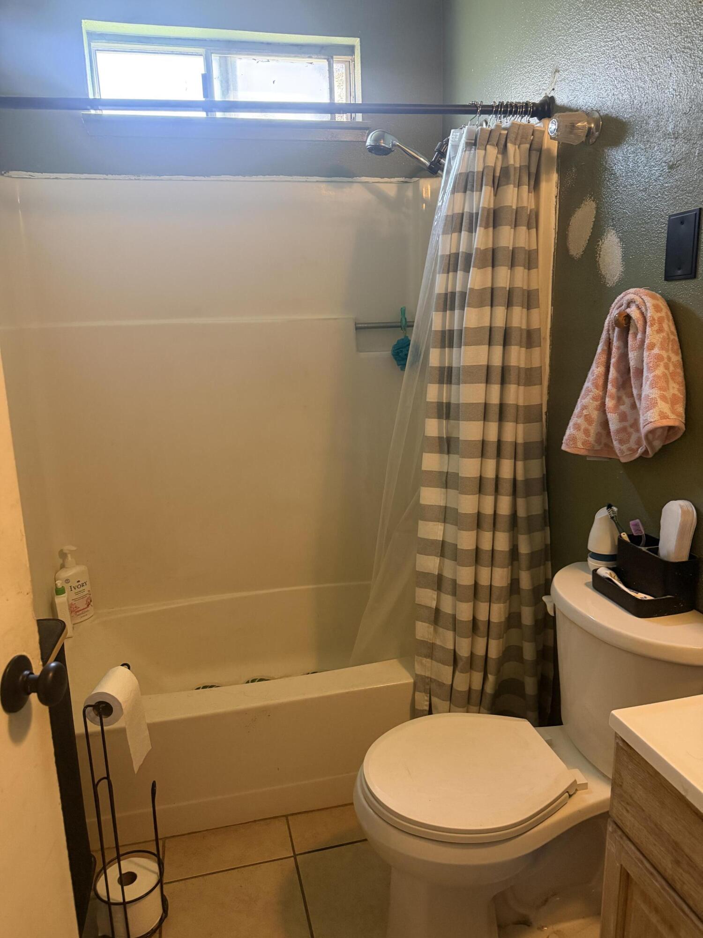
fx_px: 650
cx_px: 352
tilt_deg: -12.7
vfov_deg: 71.6
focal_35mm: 24
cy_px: 469
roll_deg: +0.8
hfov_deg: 56.8
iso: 500
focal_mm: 6.76
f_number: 1.78
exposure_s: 1/60
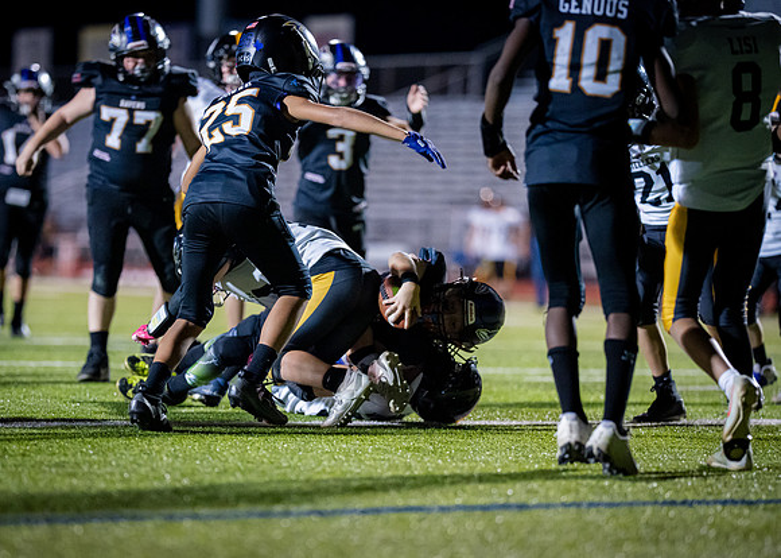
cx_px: 319
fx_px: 3726
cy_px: 328
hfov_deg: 12.0
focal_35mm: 168
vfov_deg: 8.6
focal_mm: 135
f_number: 1.8
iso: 3200
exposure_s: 1/1250
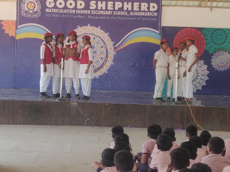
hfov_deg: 65.3
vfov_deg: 51.3
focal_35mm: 27
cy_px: 82
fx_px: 179
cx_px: 114
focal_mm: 4.25
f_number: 1.7
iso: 200
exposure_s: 1/100
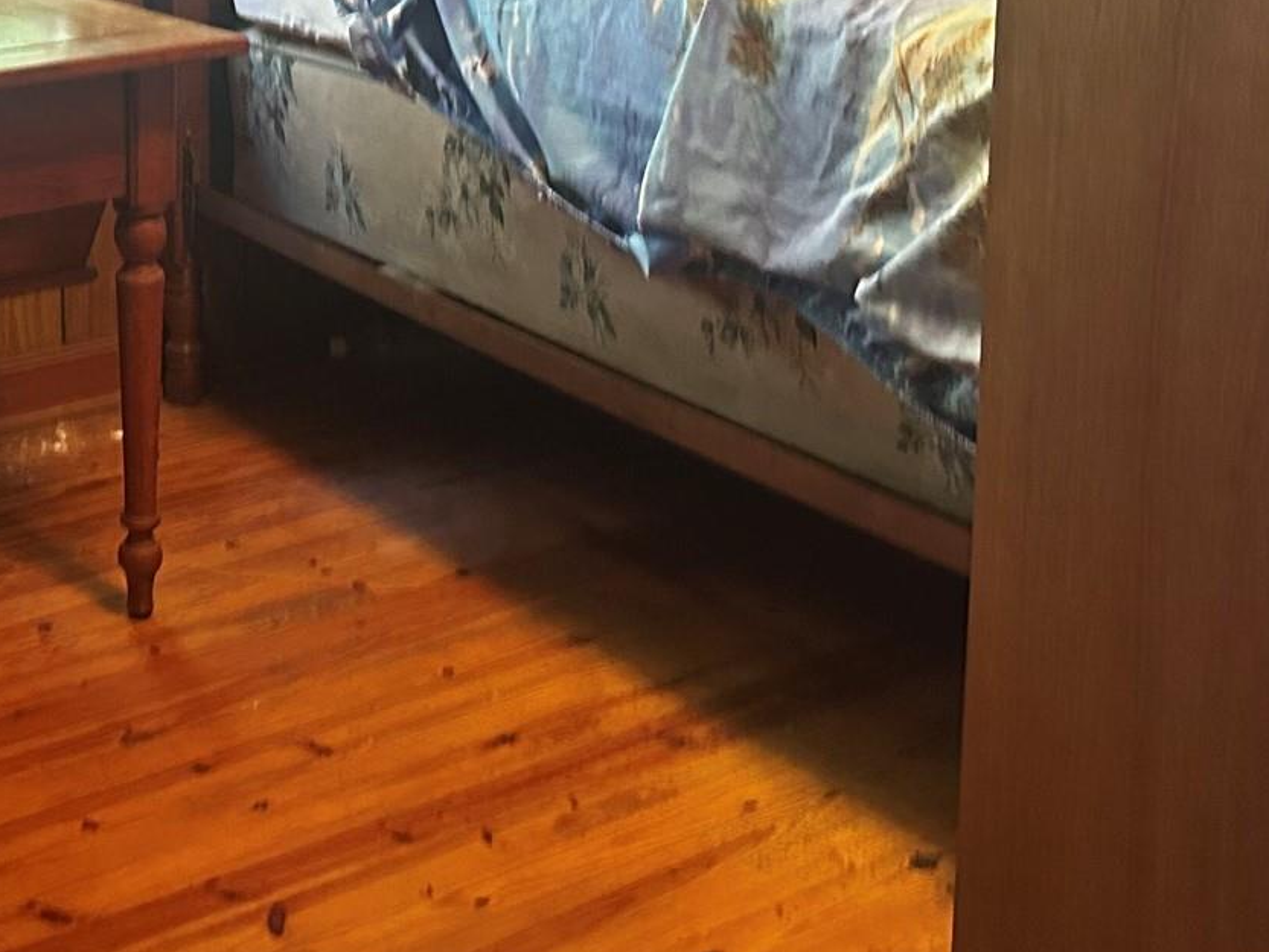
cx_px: 163
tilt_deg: -8.6
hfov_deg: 31.4
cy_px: 88
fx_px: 2163
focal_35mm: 59
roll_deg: +0.6
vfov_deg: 24.1
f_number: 1.78
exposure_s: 1/40
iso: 800
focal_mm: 6.86
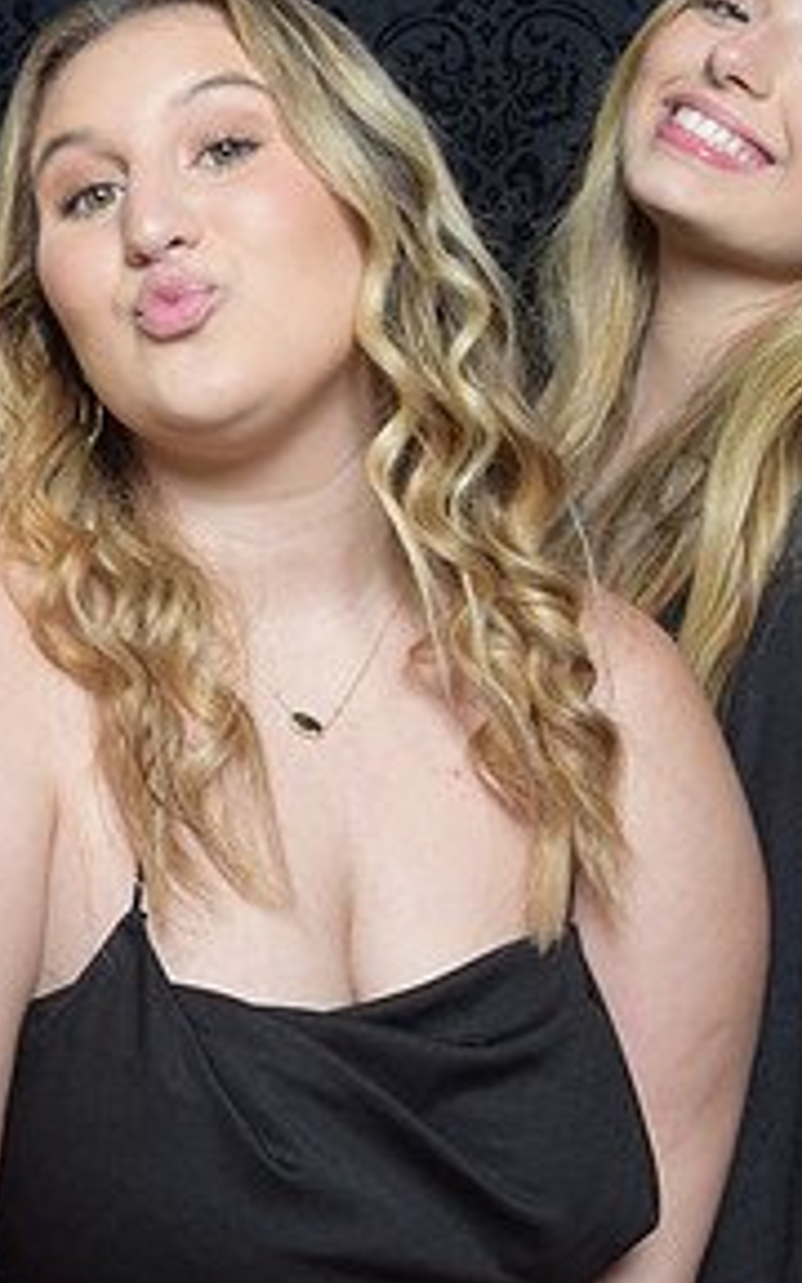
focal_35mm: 80
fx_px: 2798
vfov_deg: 25.8
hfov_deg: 15.5
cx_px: -236
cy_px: 488
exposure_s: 1/60
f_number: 20
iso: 500
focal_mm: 26
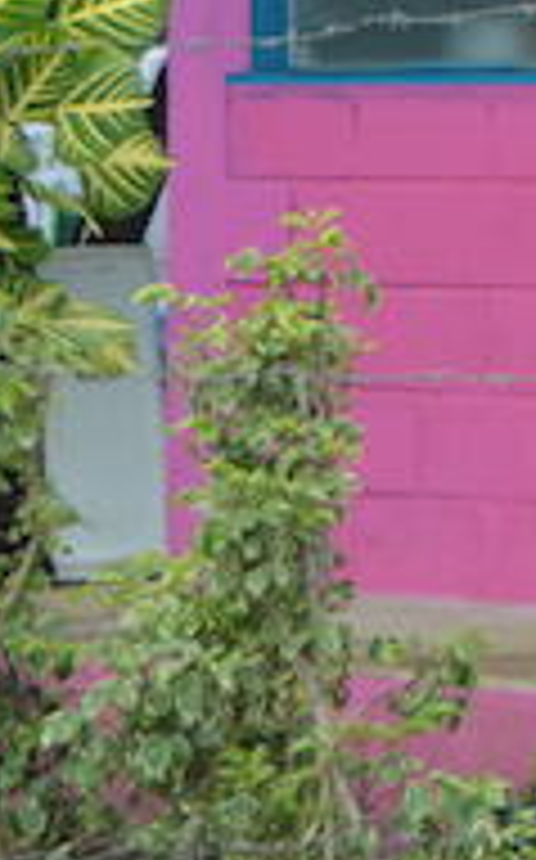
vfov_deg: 7.8
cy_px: -41
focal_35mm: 268
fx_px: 6278
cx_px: 1613
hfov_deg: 4.7
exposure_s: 1/200
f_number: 7.1
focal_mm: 45
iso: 200
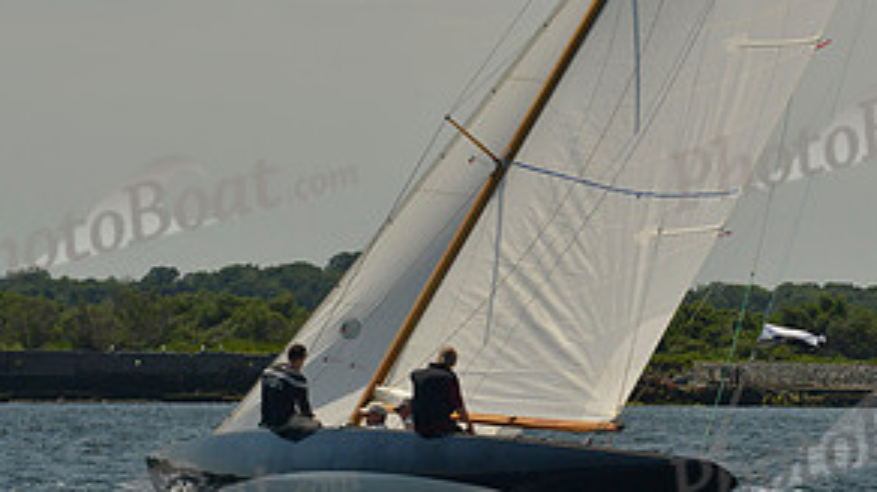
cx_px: 515
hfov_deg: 8.5
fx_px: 5904
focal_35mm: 254
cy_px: 21
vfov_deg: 4.8
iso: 280
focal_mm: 122
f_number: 10
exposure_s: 1/800
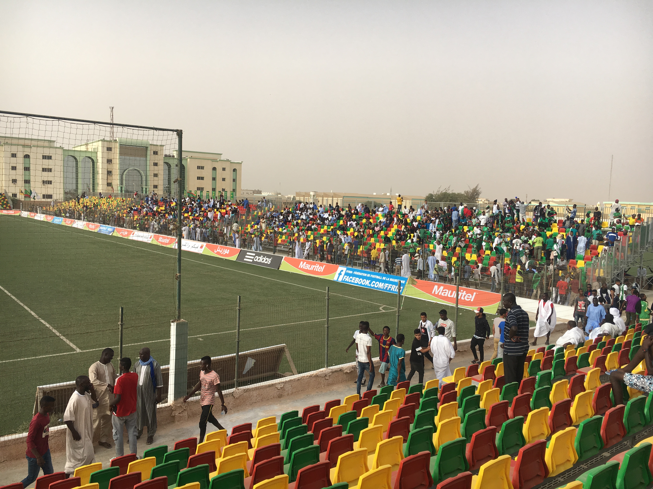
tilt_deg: -4.2
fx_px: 547
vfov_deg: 48.2
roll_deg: -1.3
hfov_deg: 61.7
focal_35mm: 29
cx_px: 326
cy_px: 244
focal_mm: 4.15
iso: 25
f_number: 2.2
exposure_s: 1/1131
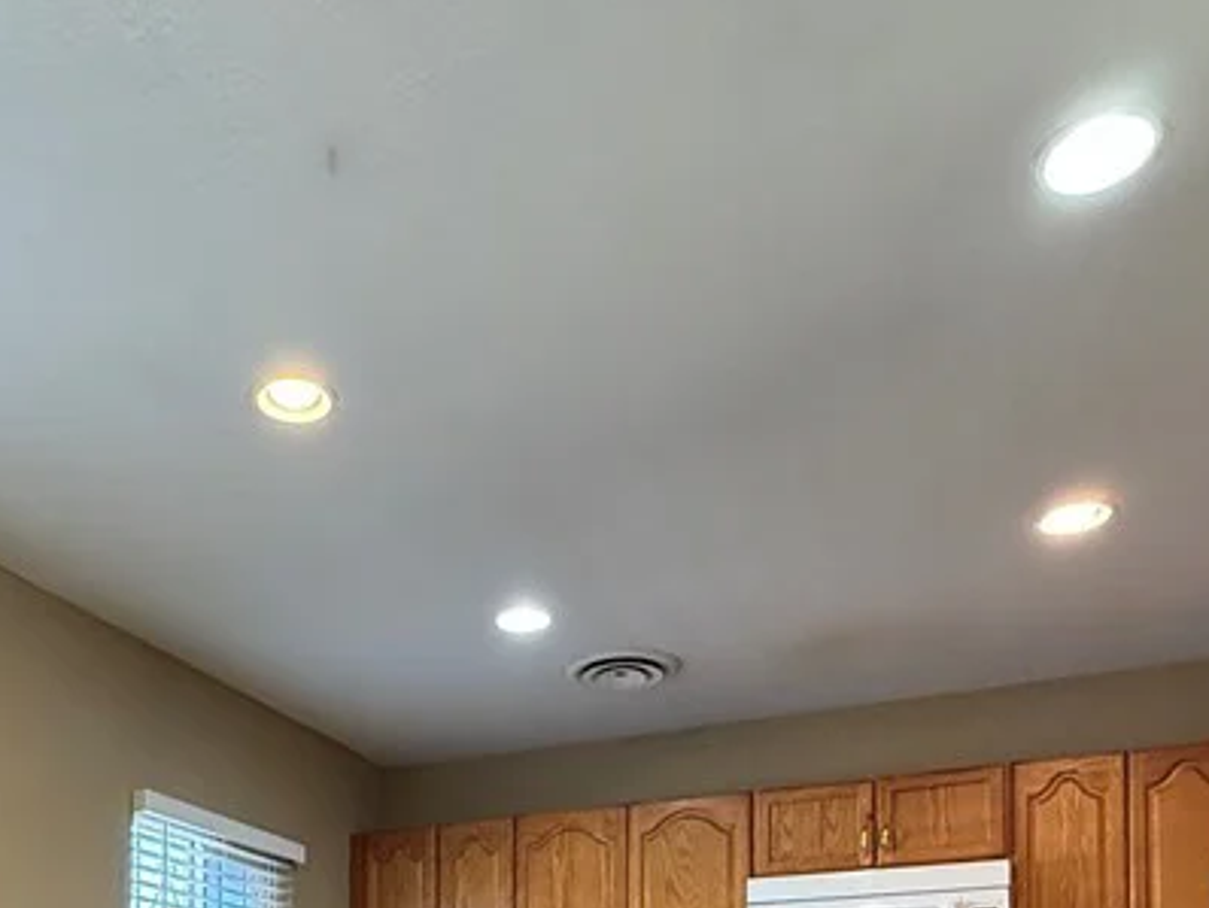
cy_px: 1066
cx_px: 422
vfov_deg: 33.1
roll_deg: -0.2
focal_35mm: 36
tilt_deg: +2.3
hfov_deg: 50.6
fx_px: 1258
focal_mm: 2.22
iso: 640
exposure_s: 1/120
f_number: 2.2
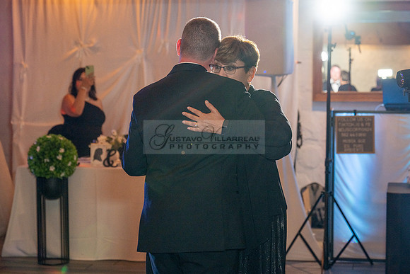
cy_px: 128
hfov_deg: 25.5
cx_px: 202
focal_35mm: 79
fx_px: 904
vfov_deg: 17.2
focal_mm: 70
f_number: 3.5
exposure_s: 1/200
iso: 500
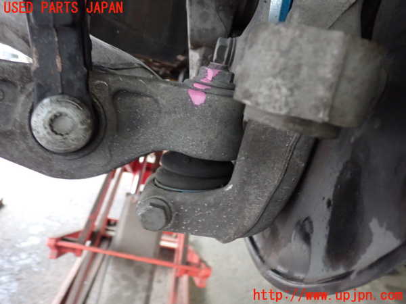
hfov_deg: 60.0
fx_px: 352
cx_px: 203
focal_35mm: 30
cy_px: 152
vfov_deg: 46.8
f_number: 2.3
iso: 800
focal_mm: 5.4
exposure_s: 1/20
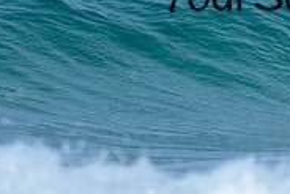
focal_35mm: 3471
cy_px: 20
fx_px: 27982
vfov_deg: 0.4
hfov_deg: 0.6
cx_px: 195
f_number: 6.3
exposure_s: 1/2000
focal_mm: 800
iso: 200
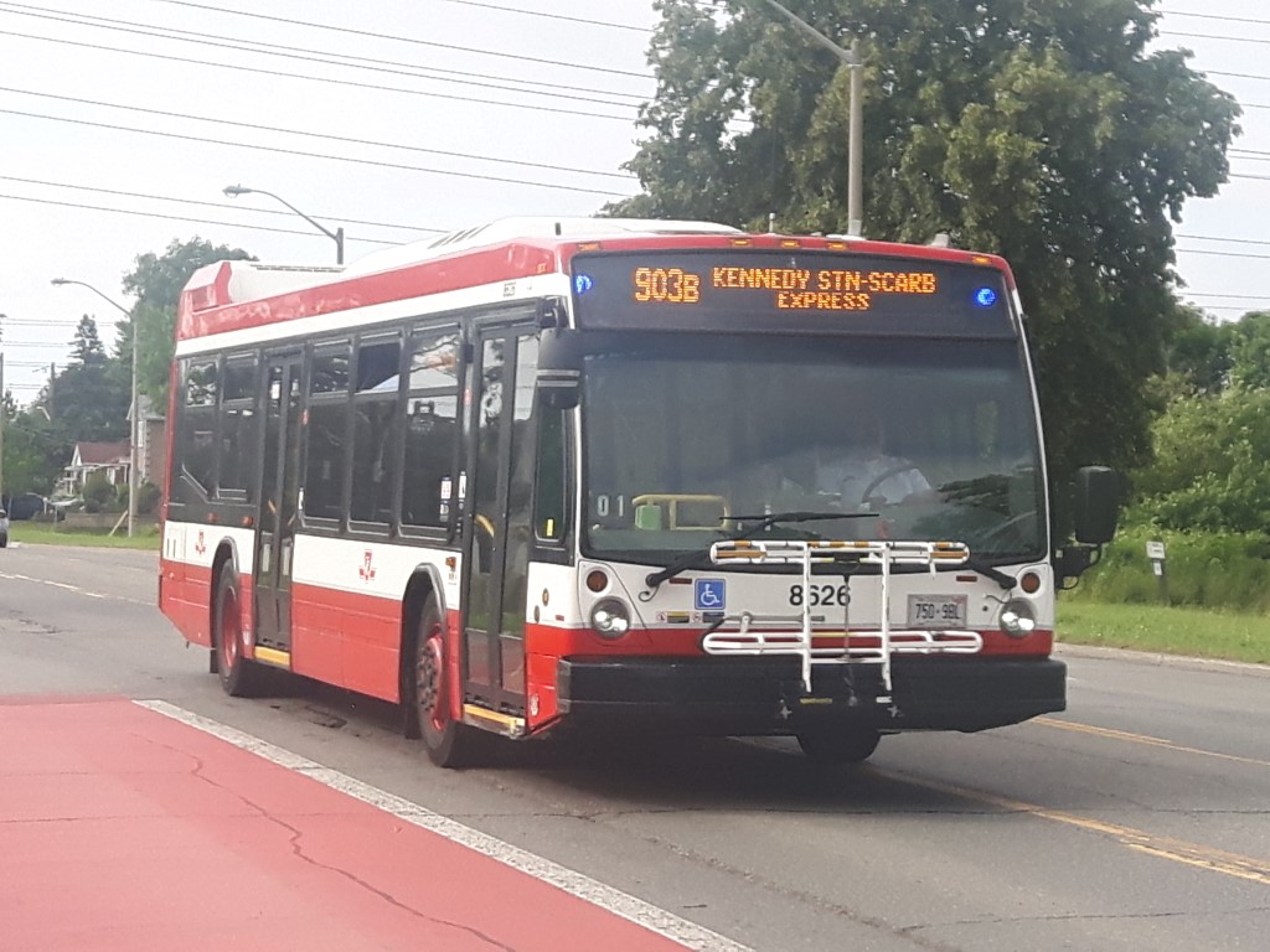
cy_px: 476
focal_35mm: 31
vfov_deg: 45.4
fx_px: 1137
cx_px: 635
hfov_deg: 58.4
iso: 40
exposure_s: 1/602
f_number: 1.9
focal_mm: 3.7
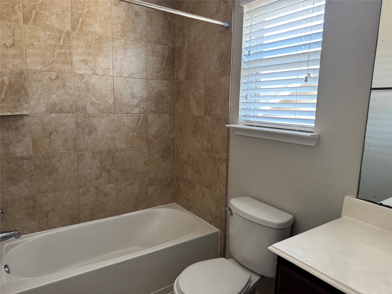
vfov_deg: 56.8
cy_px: 147
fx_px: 272
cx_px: 196
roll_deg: -0.7
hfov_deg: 71.6
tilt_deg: -10.2
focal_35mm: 24
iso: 250
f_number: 1.78
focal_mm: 6.76
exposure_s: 1/60
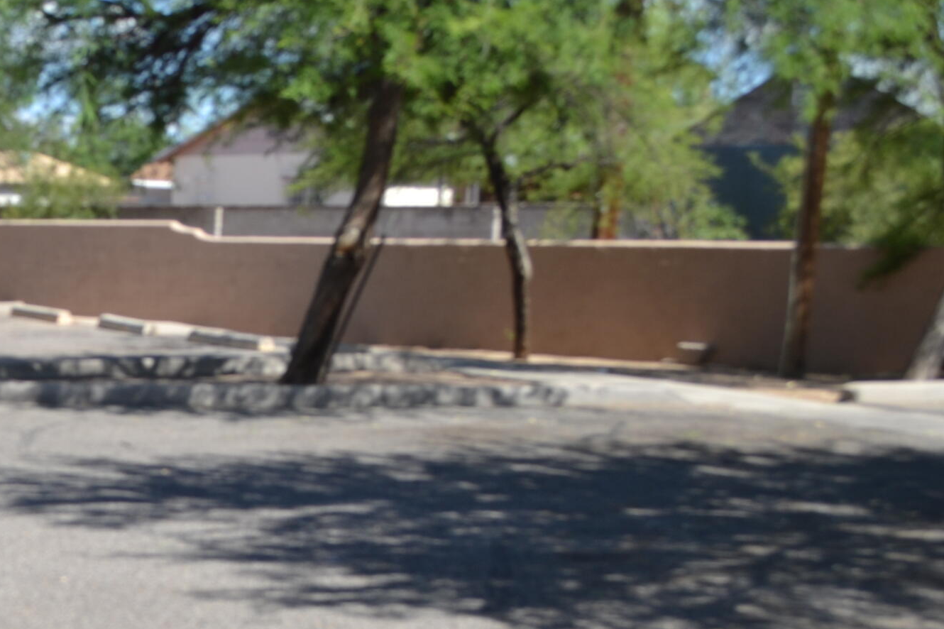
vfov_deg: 15.3
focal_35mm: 88
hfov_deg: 21.9
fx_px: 2307
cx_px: -92
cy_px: 582
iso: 100
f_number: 7.1
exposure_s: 1/200
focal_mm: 26
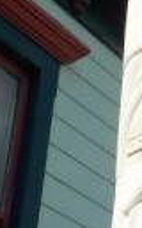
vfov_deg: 18.5
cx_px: 160
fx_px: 666
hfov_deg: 12.0
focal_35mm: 107
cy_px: 272
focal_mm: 5.2
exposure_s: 1/160
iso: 80
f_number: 8.6
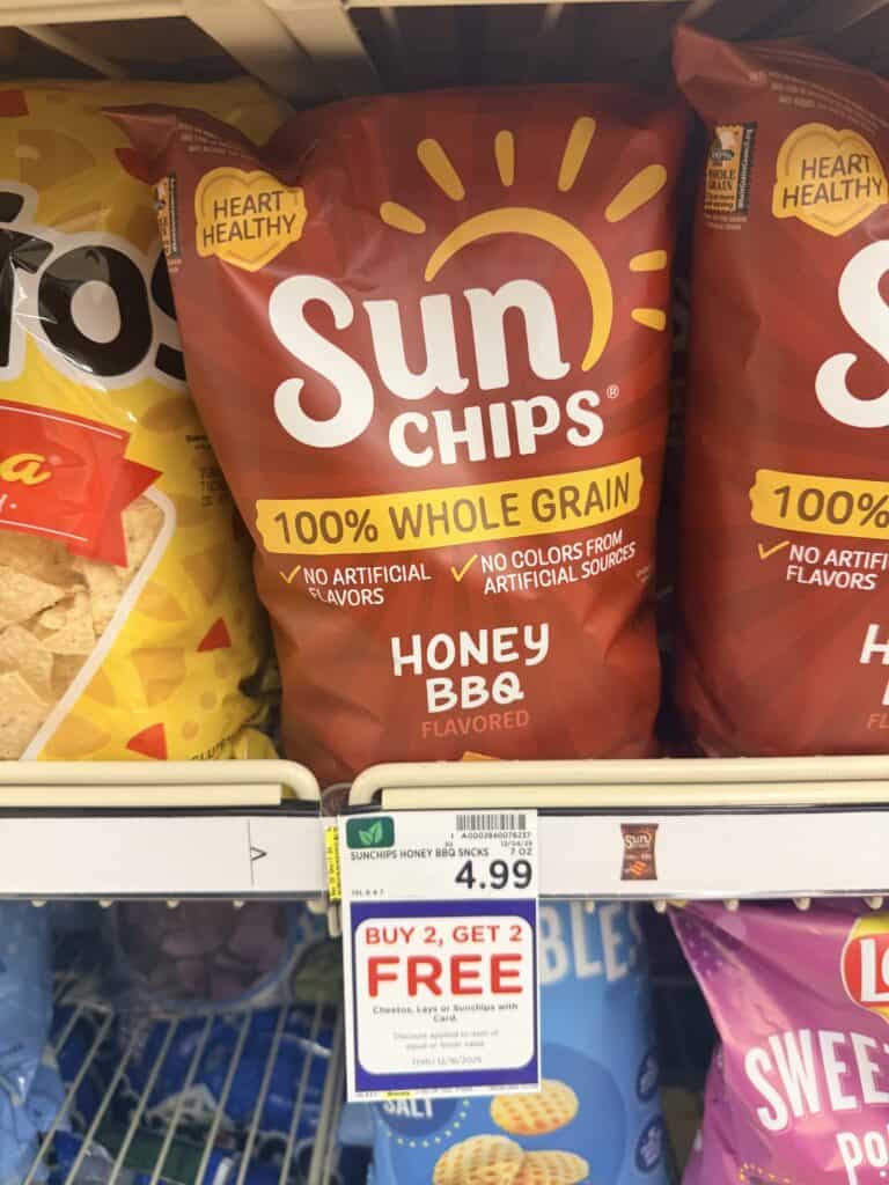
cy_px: 592
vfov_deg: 71.6
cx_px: 444
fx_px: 822
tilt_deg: -18.7
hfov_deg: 56.8
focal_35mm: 24
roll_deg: +0.5
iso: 160
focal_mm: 6.76
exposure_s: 1/41
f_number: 1.78
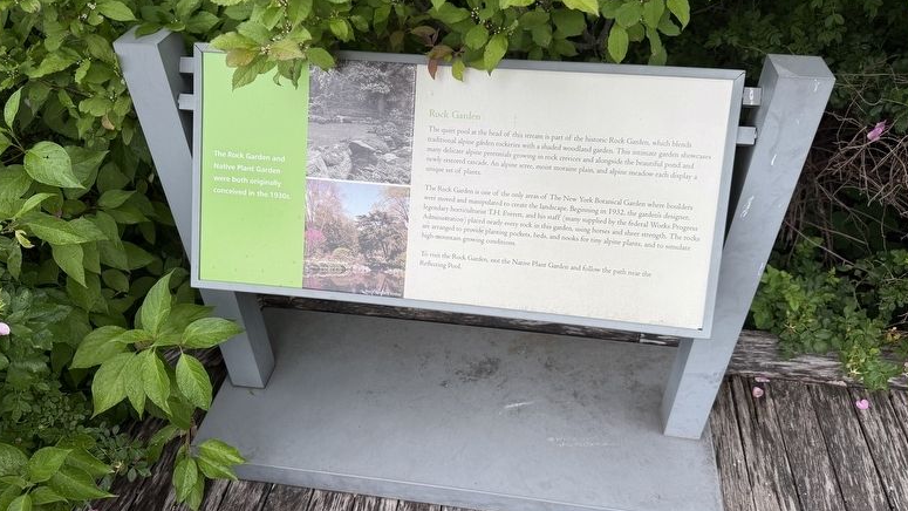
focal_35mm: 27
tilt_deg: -42.4
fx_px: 650
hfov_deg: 69.9
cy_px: 254
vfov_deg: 42.9
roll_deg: +2.1
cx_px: 452
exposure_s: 1/805
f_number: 1.78
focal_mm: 6.76
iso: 80
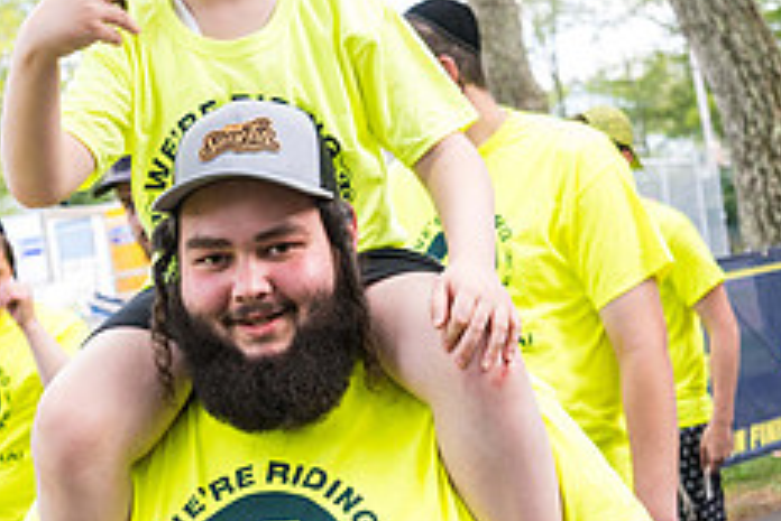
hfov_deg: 26.9
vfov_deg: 18.2
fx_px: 1628
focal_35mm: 75
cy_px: 355
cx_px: 320
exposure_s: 1/500
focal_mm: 30
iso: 720
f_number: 4
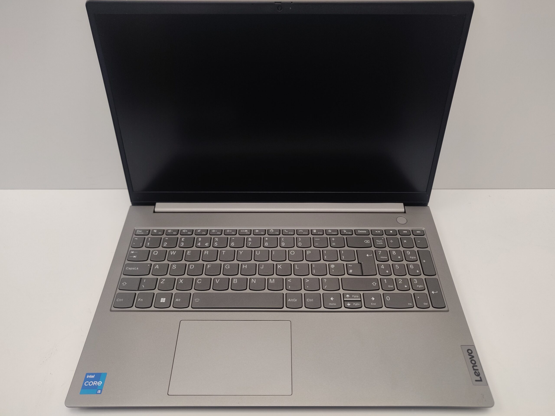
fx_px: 401
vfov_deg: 54.9
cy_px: 208
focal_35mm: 25
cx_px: 278
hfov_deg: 69.4
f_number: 1.7
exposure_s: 1/100
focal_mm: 4.25
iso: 160
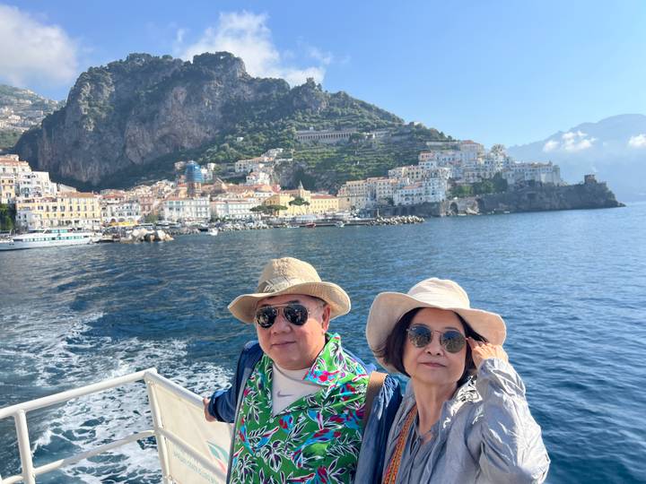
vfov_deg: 53.1
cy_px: 242
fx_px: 485
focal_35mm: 26
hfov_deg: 67.3
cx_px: 323
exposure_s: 1/2915
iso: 50
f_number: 1.5
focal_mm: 5.7
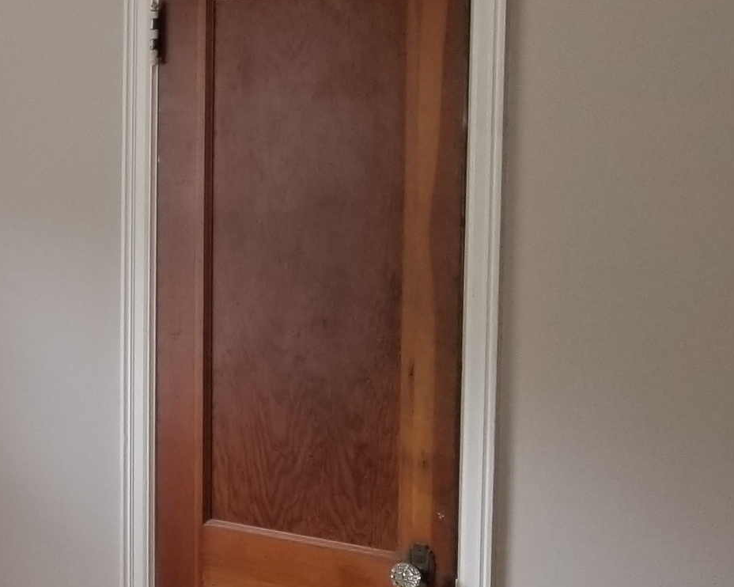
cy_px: 313
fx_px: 1824
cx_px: -402
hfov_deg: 19.5
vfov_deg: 18.3
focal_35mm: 84
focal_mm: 4.3
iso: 100
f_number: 1.7
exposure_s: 1/60
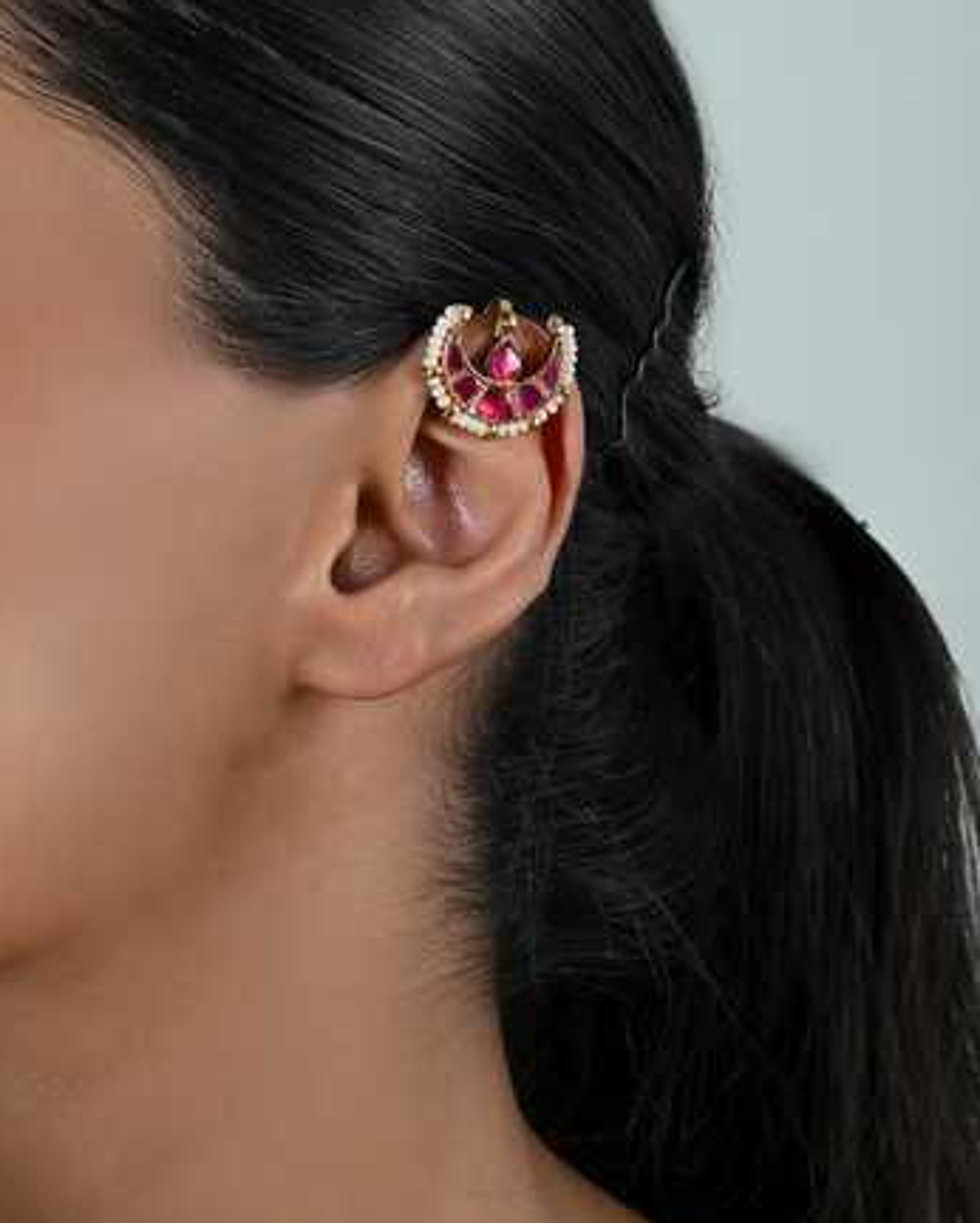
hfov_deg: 26.7
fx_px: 2065
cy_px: 548
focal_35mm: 57
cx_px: 487
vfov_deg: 33.0
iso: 500
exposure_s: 1/125
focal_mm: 50
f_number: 10
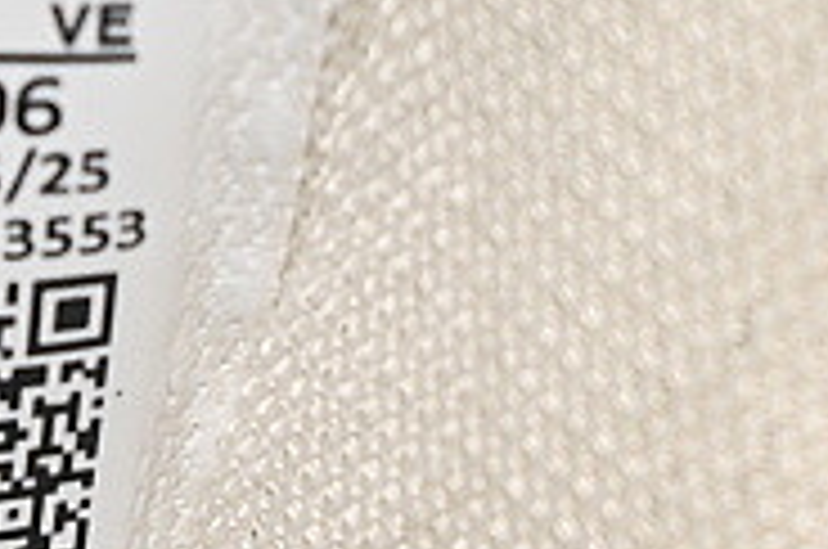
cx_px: -270
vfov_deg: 3.1
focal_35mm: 441
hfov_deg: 4.7
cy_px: 518
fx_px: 10125
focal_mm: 50
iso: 160
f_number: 6.3
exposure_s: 1/50
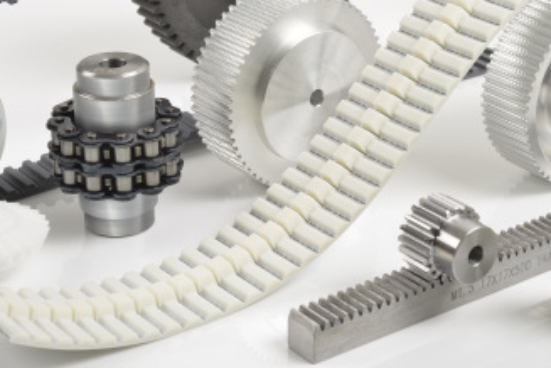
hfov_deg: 21.6
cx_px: 352
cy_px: 127
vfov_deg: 14.5
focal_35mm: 94
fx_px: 1439
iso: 100
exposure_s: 1/160
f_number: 20
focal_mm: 60
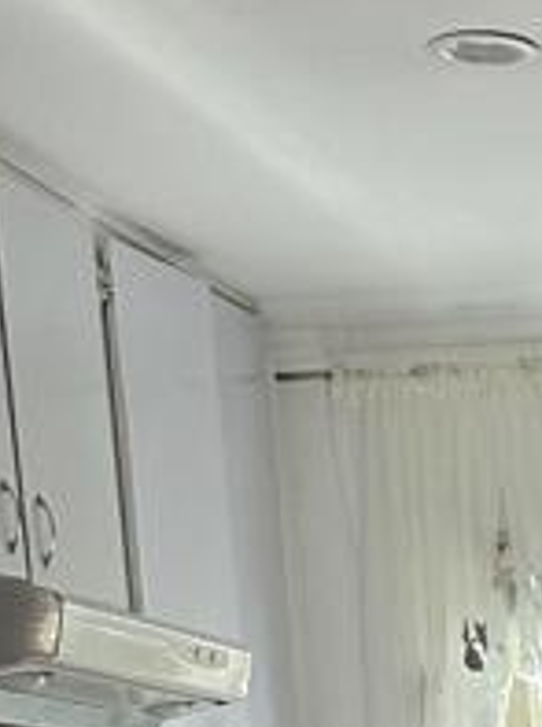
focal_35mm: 125
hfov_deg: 10.9
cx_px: 1018
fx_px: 2618
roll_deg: +1.8
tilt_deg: -8.8
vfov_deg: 14.0
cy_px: 1314
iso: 200
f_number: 1.78
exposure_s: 1/121
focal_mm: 6.86
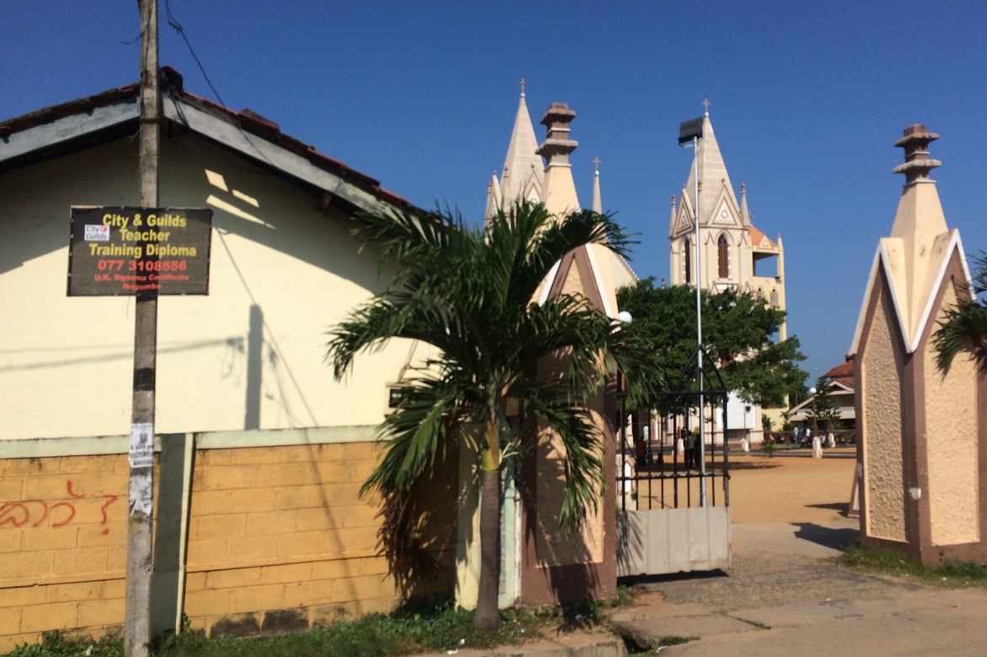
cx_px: 506
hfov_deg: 60.3
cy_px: 331
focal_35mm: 31
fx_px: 850
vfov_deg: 42.3
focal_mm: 4.15
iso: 32
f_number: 2.2
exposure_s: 1/4115
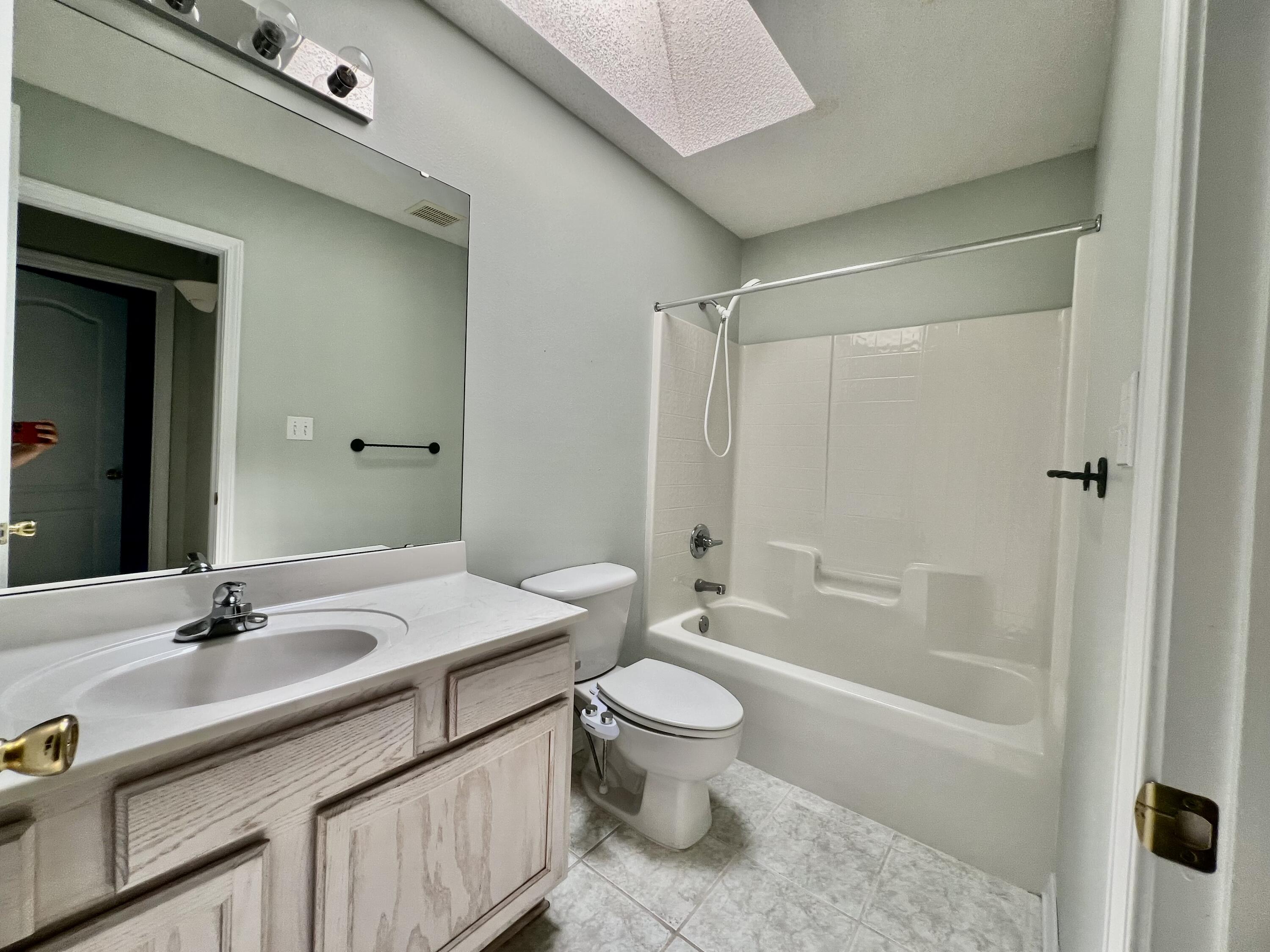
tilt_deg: -1.5
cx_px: 635
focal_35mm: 13
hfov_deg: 106.2
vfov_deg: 89.9
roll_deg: -2.2
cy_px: 476
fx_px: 477
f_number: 1.8
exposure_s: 1/78
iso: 50
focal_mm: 1.57
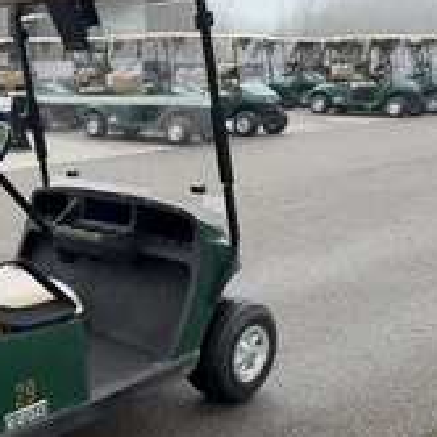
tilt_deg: -17.5
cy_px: 255
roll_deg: +0.0
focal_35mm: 51
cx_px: -32
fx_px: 728
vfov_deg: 33.3
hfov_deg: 30.3
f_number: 1.78
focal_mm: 6.76
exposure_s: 1/992
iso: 80
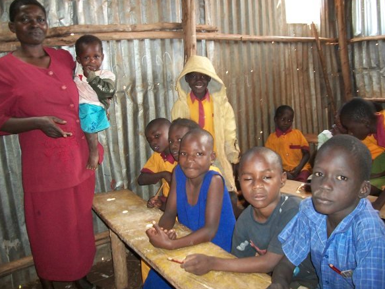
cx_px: 194
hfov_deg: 55.4
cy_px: 147
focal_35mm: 33
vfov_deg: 42.9
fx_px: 367
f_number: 2.9
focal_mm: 5.7
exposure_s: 1/30
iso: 240
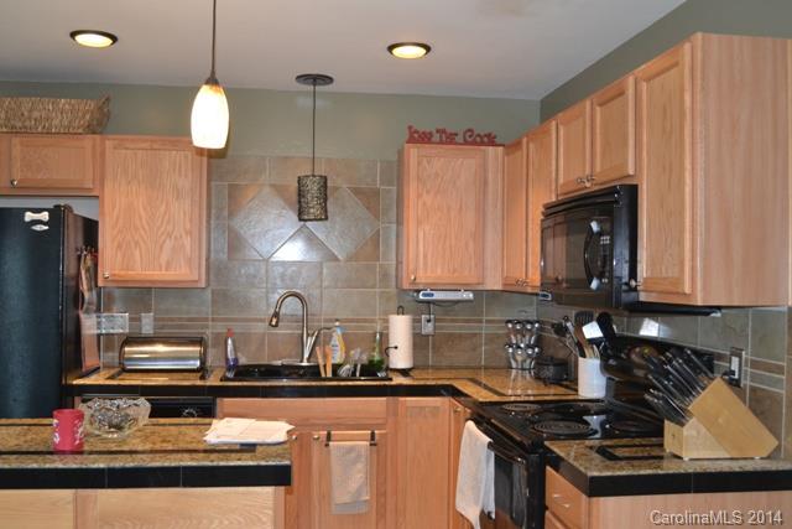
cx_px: 396
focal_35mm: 36
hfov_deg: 53.1
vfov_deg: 36.9
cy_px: 264
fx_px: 792
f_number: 4
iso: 1800
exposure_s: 1/60
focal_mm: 24
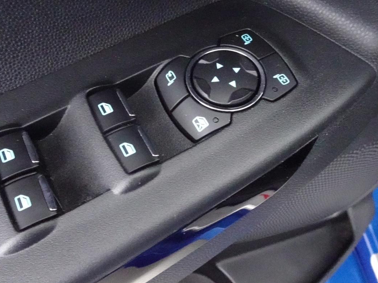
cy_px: 96
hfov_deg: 55.0
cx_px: 152
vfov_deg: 42.4
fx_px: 360
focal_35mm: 33
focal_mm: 4.25
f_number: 3.5
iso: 3200
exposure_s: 1/8
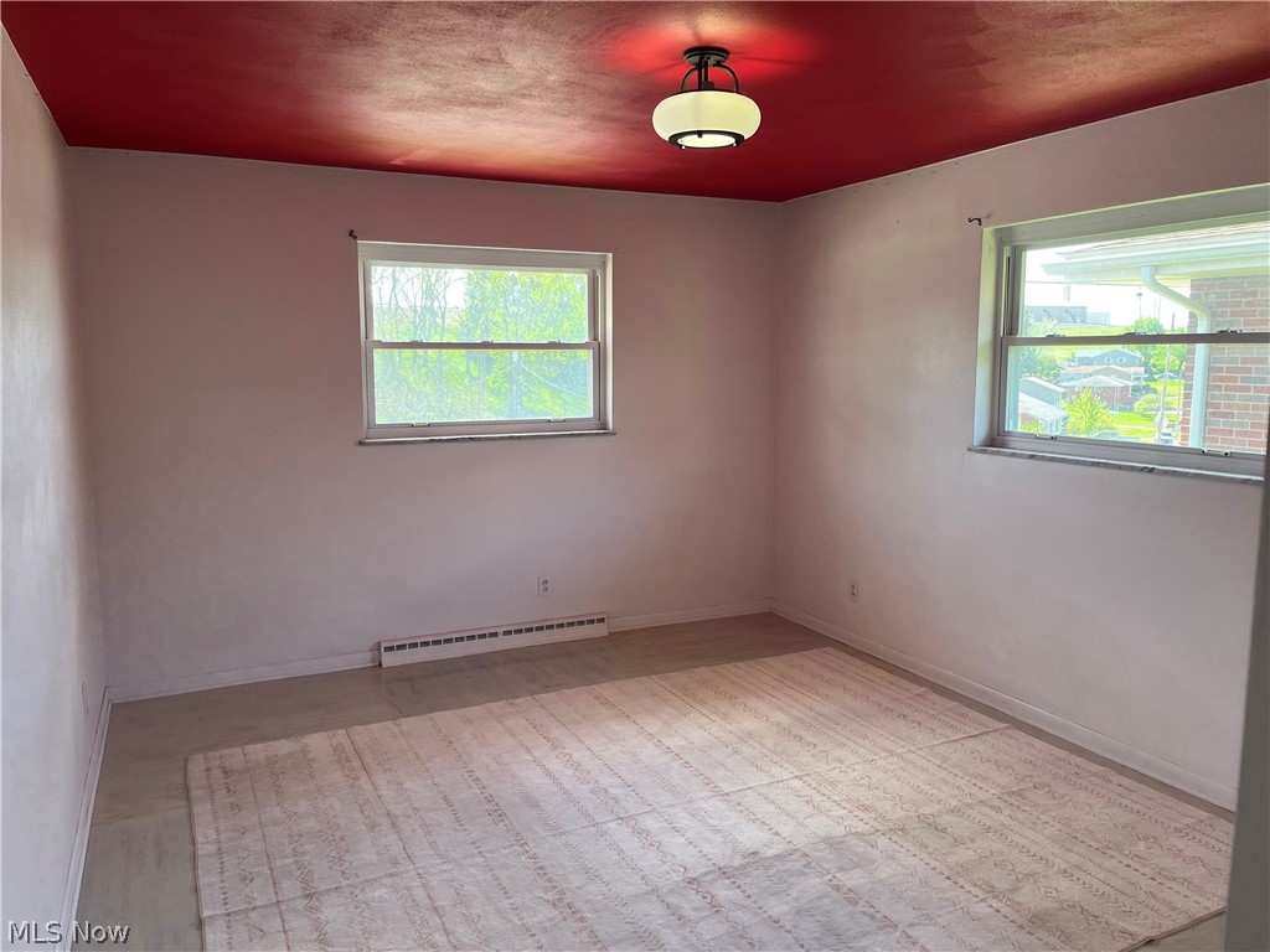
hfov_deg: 67.3
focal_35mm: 26
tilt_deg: -8.6
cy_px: 476
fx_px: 954
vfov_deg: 53.1
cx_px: 635
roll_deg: -0.1
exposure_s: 1/124
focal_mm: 5.1
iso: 64
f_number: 1.6
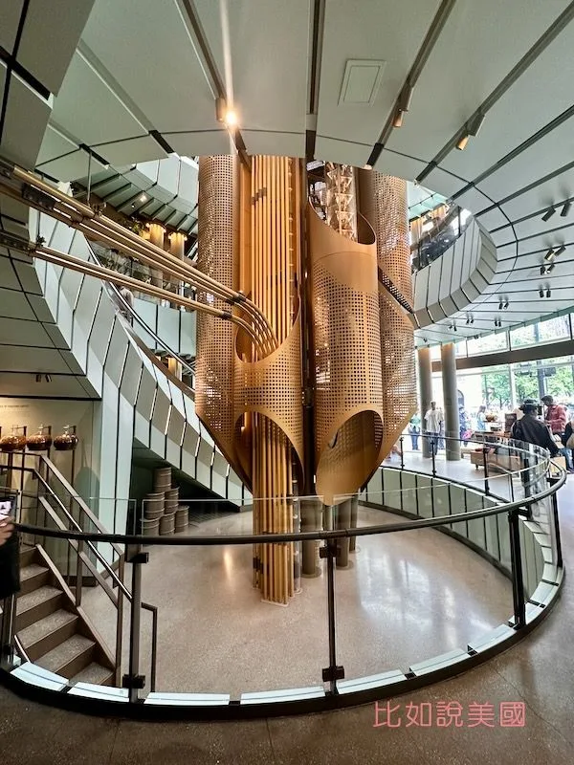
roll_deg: +0.2
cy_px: 382
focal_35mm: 14
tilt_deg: +5.5
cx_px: 287
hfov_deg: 85.7
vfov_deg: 102.1
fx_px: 310
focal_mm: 2.22
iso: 320
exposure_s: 1/60
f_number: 2.2
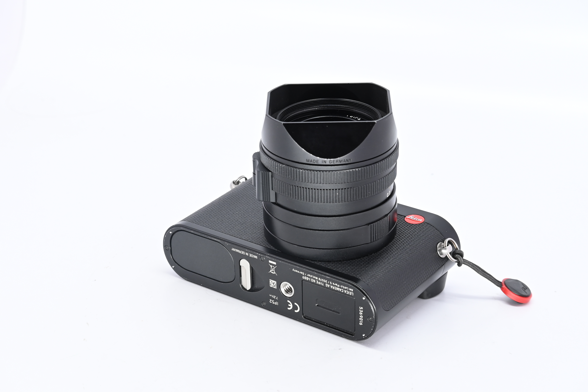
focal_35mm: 75
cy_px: 196
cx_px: 294
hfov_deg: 27.0
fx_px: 1225
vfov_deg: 18.2
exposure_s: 1/100
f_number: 9
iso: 500
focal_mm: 50
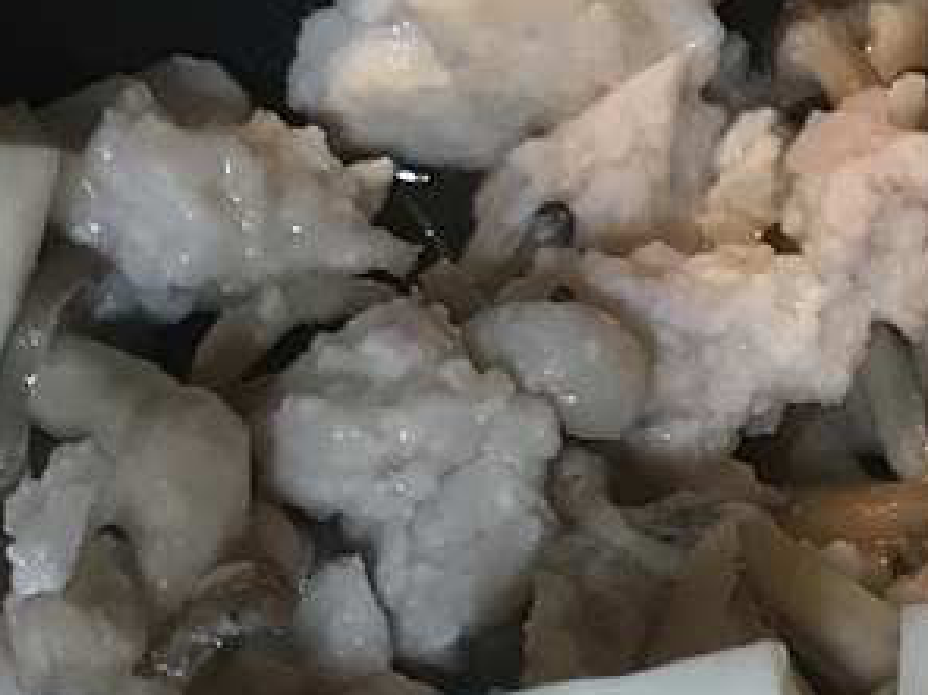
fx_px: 3055
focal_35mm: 114
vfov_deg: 11.9
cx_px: 1199
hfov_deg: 16.4
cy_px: 1286
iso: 64
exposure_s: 1/17
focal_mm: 3.99
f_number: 1.8
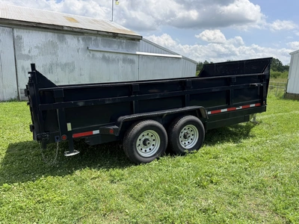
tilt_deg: -11.0
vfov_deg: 56.8
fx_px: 207
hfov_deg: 71.6
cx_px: 150
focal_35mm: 24
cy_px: 112
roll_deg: +1.3
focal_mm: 6.76
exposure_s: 1/2801
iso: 80
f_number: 1.78
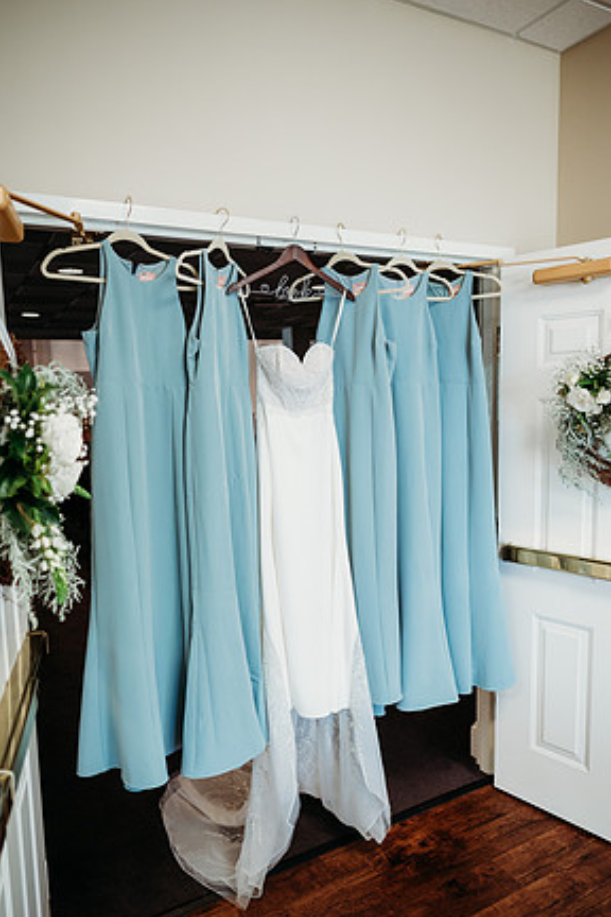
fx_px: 636
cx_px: 314
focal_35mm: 25
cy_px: 473
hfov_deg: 51.3
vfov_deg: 71.5
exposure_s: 1/160
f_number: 2.5
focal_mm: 24
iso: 400
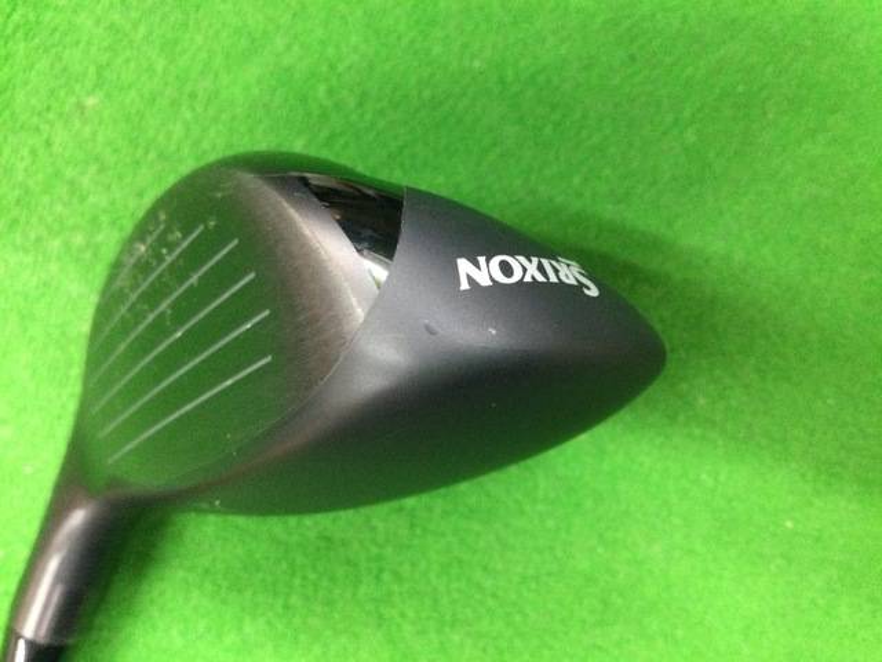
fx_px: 790
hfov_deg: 58.4
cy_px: 331
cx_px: 441
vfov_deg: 45.4
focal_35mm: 31
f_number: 2.4
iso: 200
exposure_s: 1/15
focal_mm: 3.3
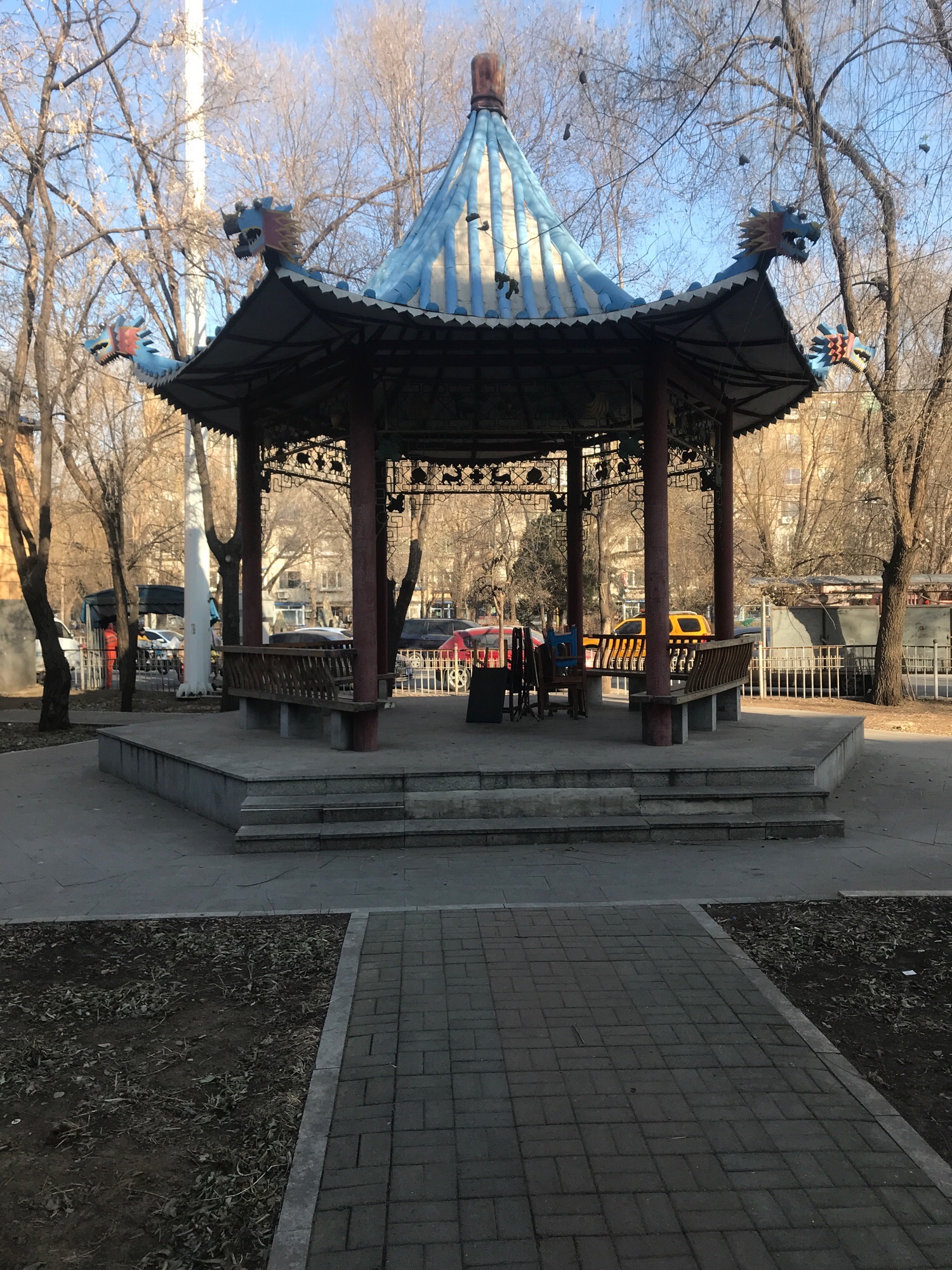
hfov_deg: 49.7
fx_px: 1027
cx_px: 476
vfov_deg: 63.4
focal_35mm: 28
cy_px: 635
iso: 20
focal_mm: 3.99
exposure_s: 1/591
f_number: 1.8
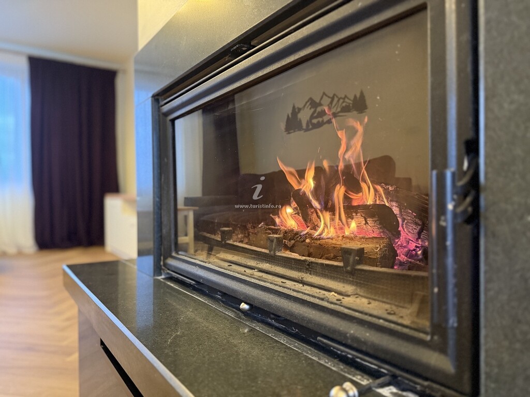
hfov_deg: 71.6
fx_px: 367
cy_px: 198
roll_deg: +0.7
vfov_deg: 56.8
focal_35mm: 24
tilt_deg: -0.5
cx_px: 265
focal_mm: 6.76
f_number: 1.78
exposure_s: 1/60
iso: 800
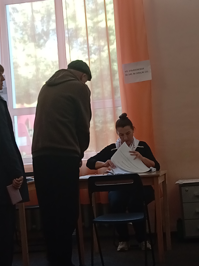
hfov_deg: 16.8
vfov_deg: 22.2
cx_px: 96
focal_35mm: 88
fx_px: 675
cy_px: 114
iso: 124
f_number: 1.8
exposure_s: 1/33.3
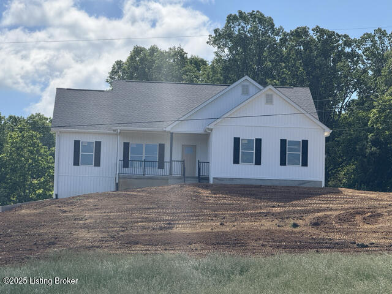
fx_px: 1359
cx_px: 196
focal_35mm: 120
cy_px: 147
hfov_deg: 16.4
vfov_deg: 12.3
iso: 50
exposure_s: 1/2146
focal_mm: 15.66
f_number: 2.8
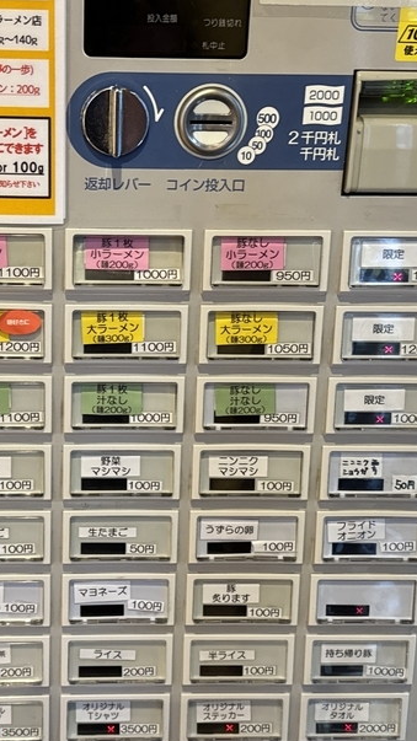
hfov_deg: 22.8
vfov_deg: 39.9
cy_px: 356
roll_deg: -1.0
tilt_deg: -17.6
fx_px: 1023
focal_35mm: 52
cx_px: 101
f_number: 1.78
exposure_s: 1/66
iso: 200
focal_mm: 6.76
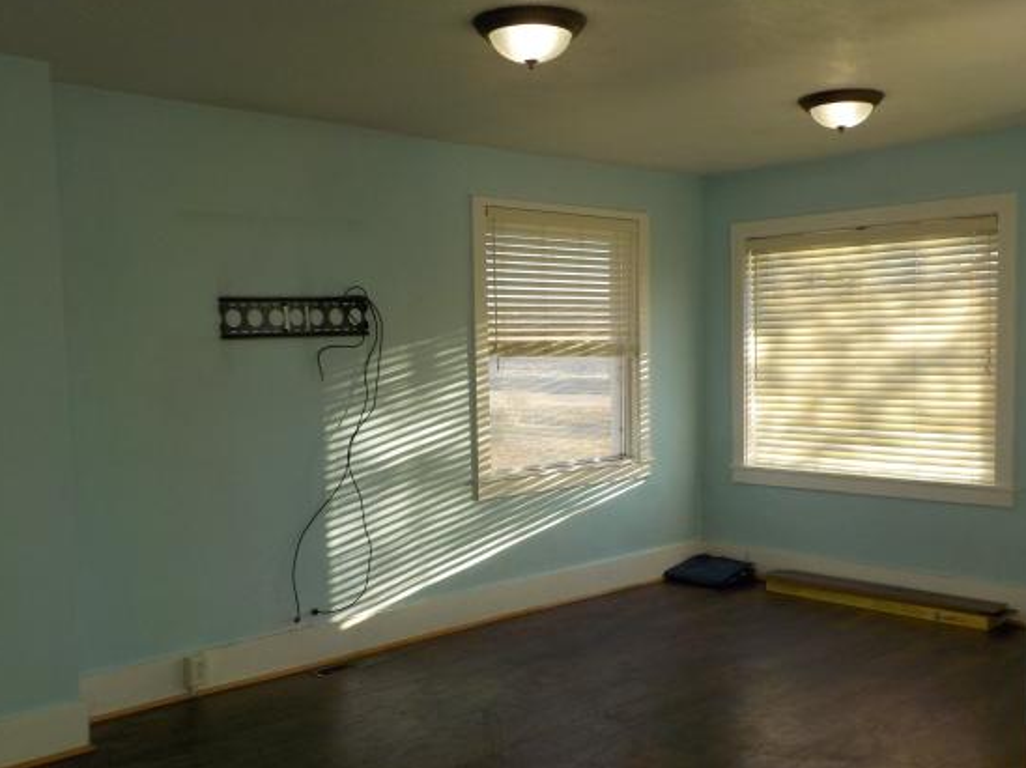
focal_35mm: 35
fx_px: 1037
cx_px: 557
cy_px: 426
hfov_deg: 52.6
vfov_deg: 40.6
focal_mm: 4.1
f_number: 3.3
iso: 125
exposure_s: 1/200
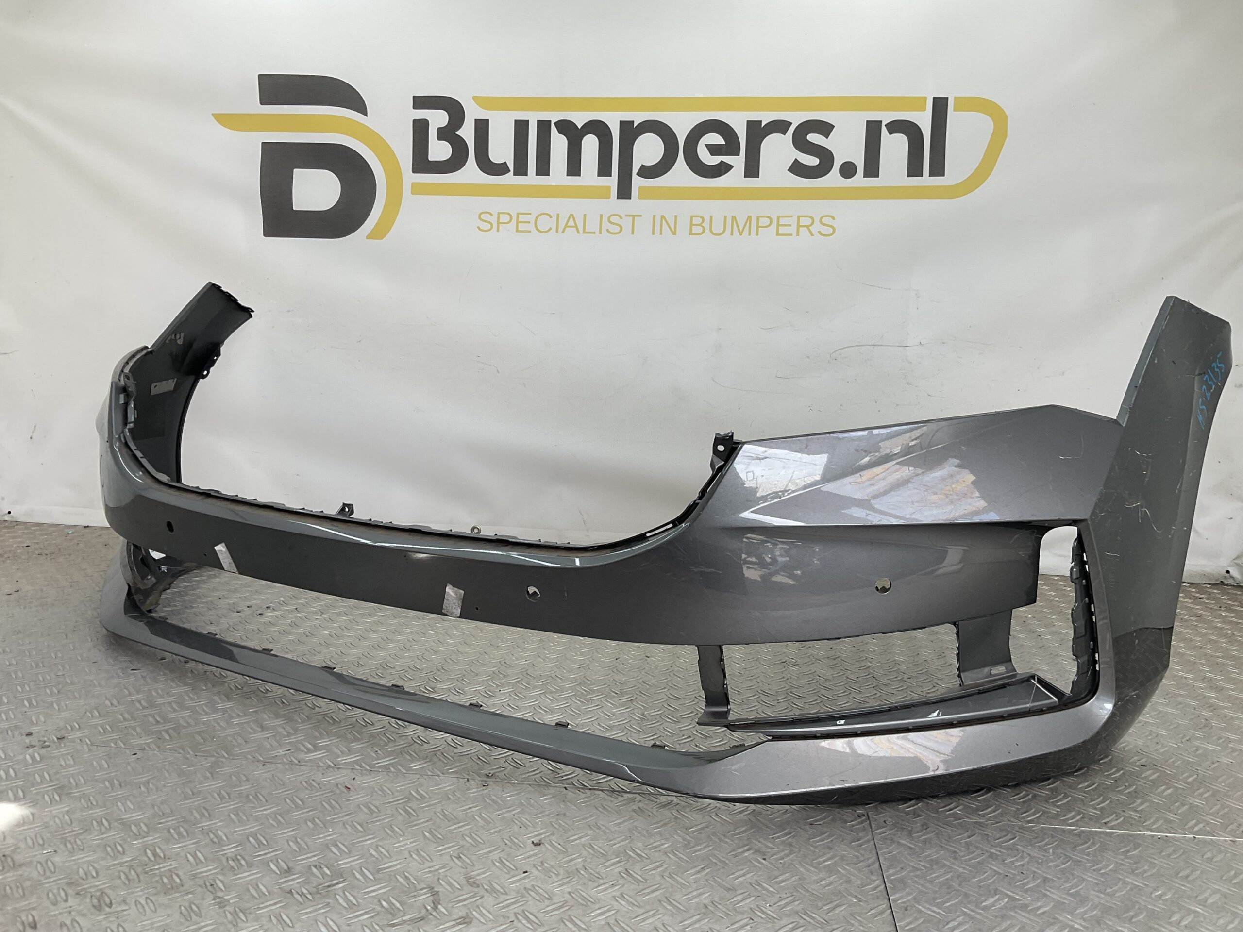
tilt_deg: -10.0
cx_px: 622
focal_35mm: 29
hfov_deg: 61.7
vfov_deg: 48.2
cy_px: 466
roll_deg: -3.4
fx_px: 1041
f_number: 1.8
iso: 16
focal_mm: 3
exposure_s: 1/177
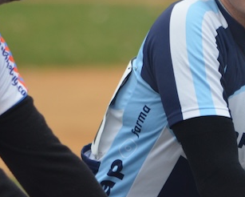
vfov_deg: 1.7
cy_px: 11
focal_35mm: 926
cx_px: 153
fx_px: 6719
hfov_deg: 2.1
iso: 1000
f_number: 5.6
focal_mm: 270
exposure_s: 1/500
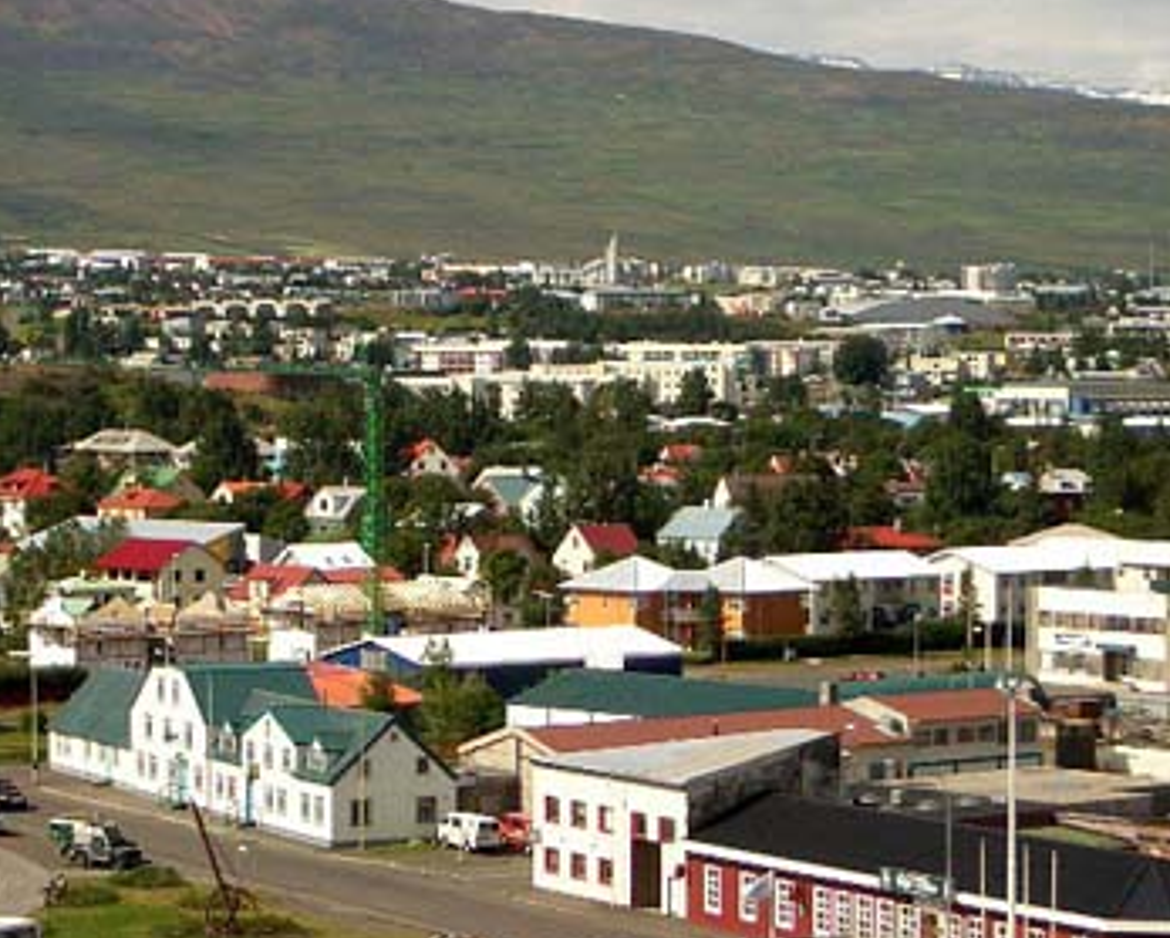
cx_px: 479
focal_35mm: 133
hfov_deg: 14.5
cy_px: 449
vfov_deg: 11.6
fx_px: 4608
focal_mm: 17.4
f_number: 7.7
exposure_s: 1/500
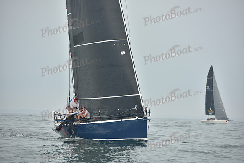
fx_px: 1356
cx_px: 122
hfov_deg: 10.3
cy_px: 82
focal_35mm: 200
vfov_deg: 6.9
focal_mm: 200
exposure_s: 1/640
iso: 250
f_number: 5
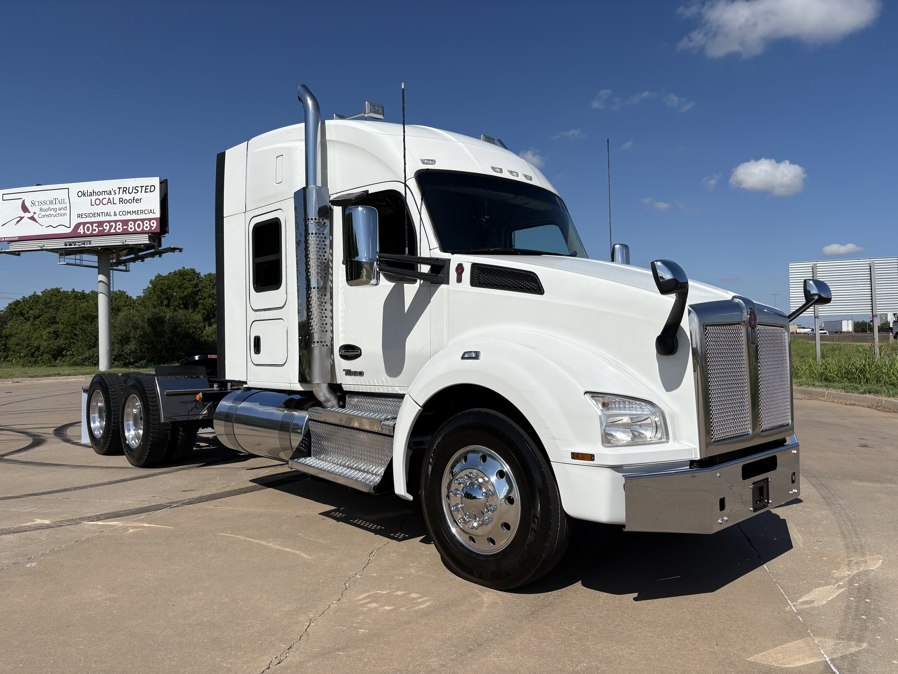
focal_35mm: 26
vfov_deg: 53.1
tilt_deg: +0.9
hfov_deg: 67.3
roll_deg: +2.1
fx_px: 674
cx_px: 449
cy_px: 337
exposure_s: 1/8850
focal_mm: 5.96
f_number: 1.6
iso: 50
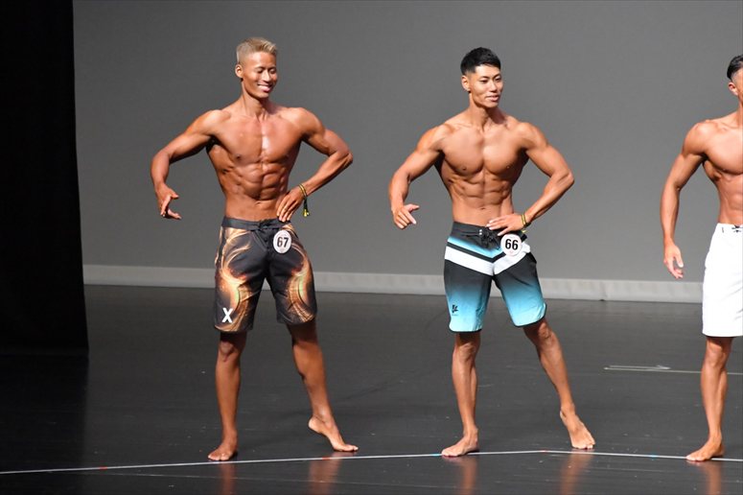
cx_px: 372
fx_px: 6498
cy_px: 248
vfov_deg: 4.4
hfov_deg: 6.5
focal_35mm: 315
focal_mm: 210
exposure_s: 1/400
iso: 10000
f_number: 5.6
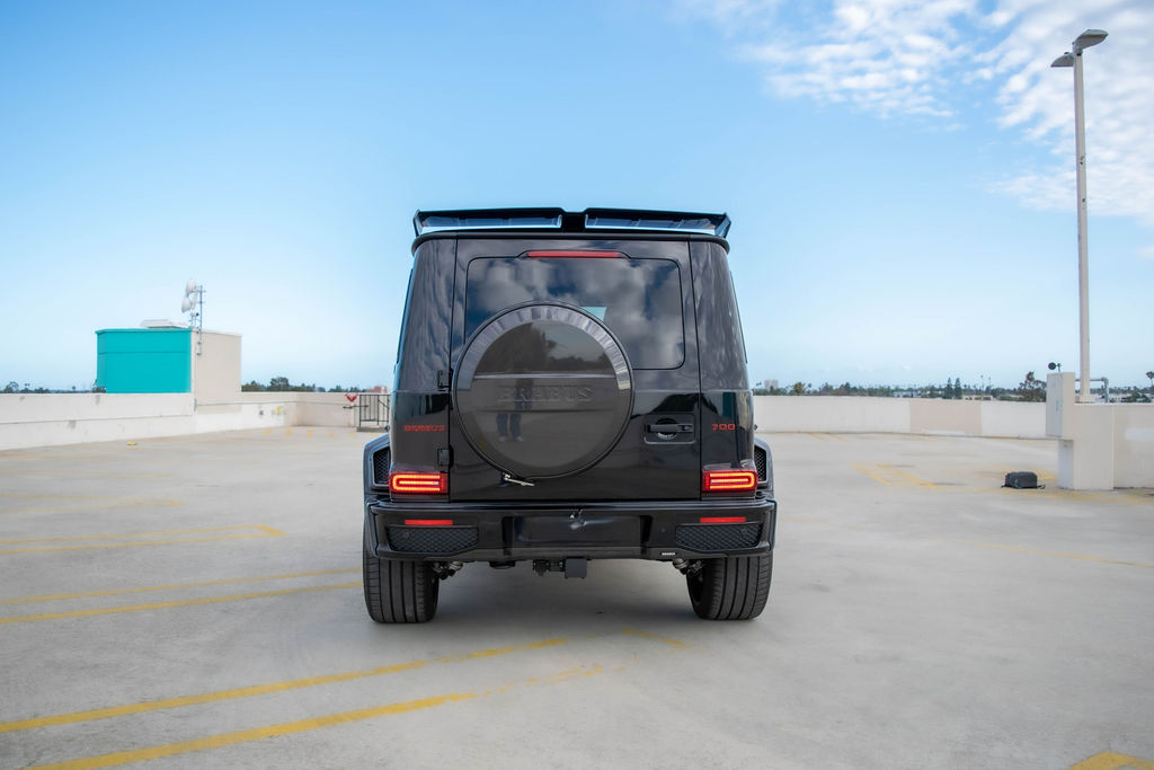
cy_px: 385
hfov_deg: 56.1
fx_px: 1083
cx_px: 577
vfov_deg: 39.1
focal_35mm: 34
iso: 400
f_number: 4.5
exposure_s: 1/1000
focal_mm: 22
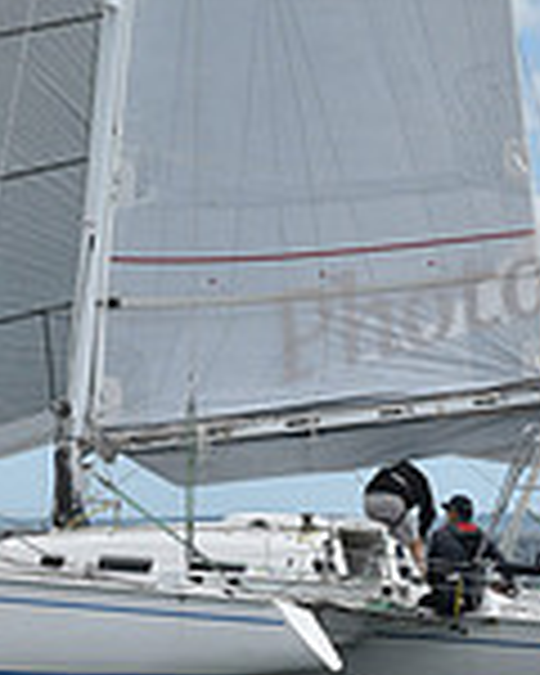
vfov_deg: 6.7
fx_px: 5674
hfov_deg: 5.4
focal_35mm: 284
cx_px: 38
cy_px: -360
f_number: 8
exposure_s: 1/1600
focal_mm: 78
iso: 320
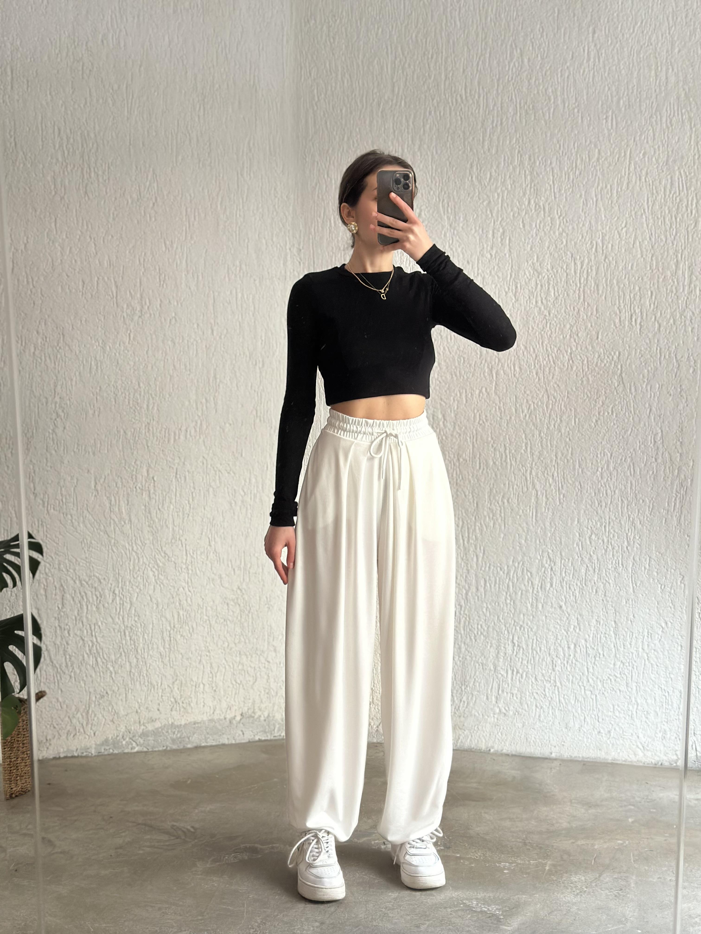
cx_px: 350
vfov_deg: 39.7
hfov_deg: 30.3
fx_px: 1296
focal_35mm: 48
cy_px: 467
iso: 125
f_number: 1.78
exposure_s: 1/63
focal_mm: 6.86
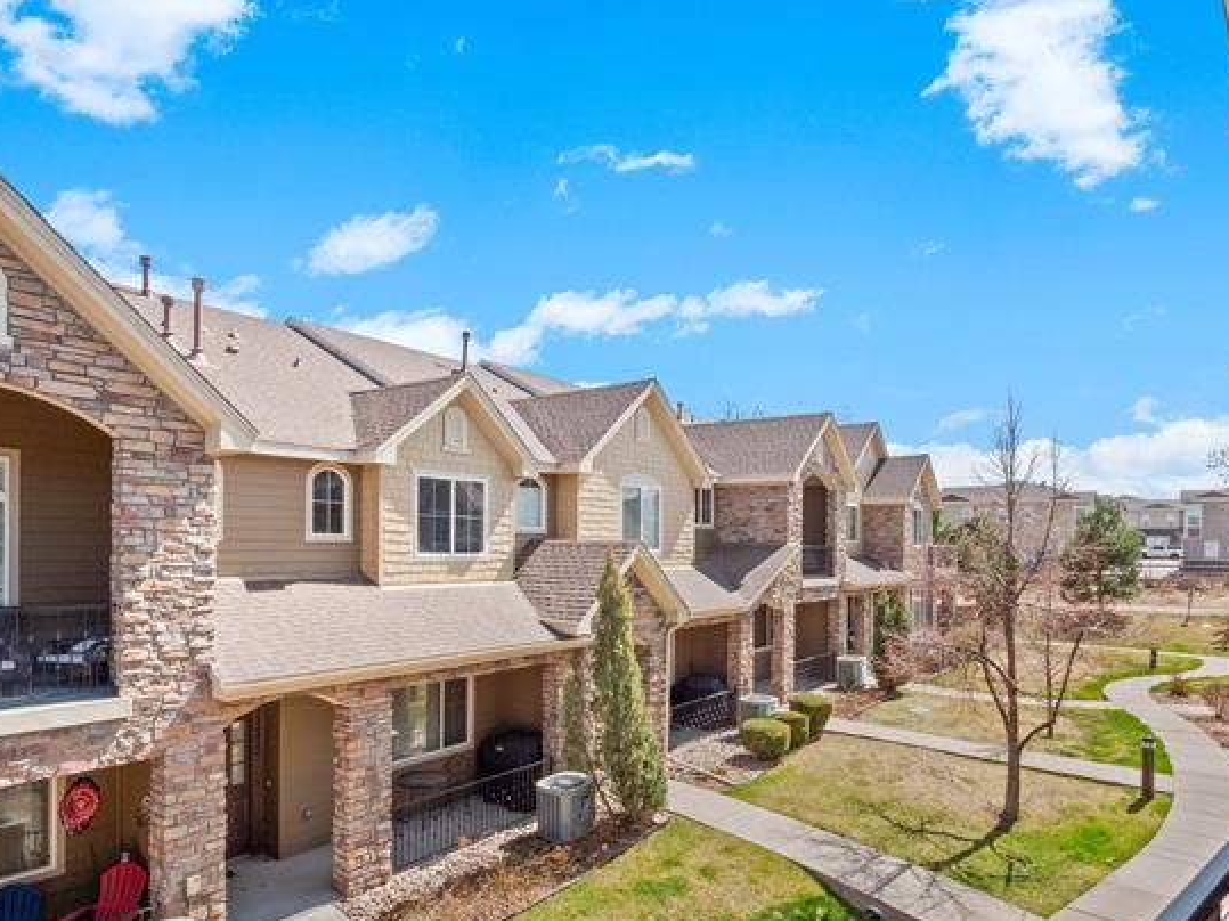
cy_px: 511
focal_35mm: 19
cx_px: 677
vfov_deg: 68.5
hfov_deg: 84.4
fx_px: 674
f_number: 7.1
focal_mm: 8
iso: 640
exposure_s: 1/640
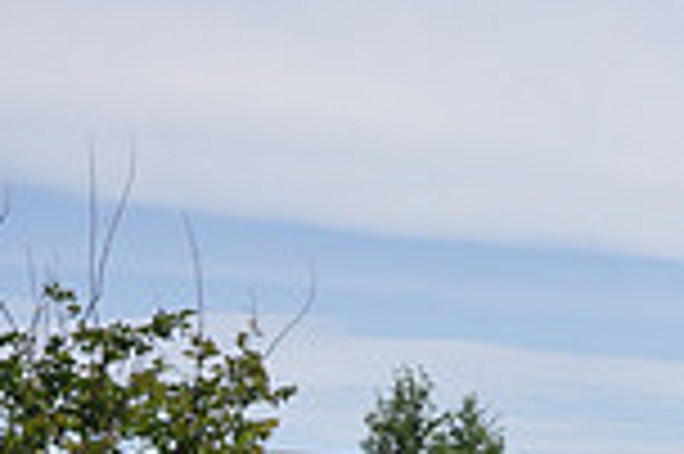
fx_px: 2712
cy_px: 717
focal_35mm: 143
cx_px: 1264
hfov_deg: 12.9
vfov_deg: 9.3
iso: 200
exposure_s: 1/125
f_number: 11
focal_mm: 25
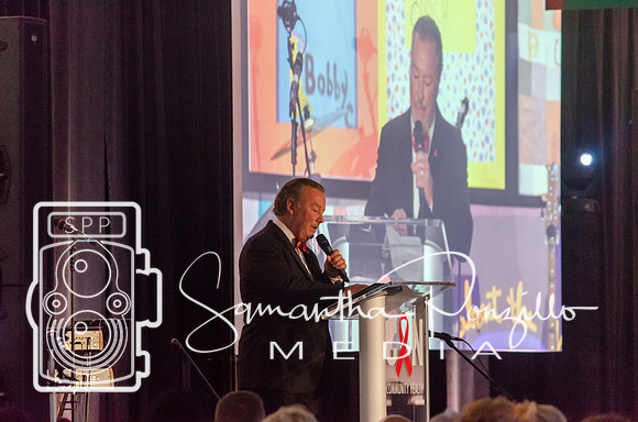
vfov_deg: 4.7
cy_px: 211
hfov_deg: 7.1
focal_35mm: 292
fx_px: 5172
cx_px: 319
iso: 3200
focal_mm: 195
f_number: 5
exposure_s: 1/80
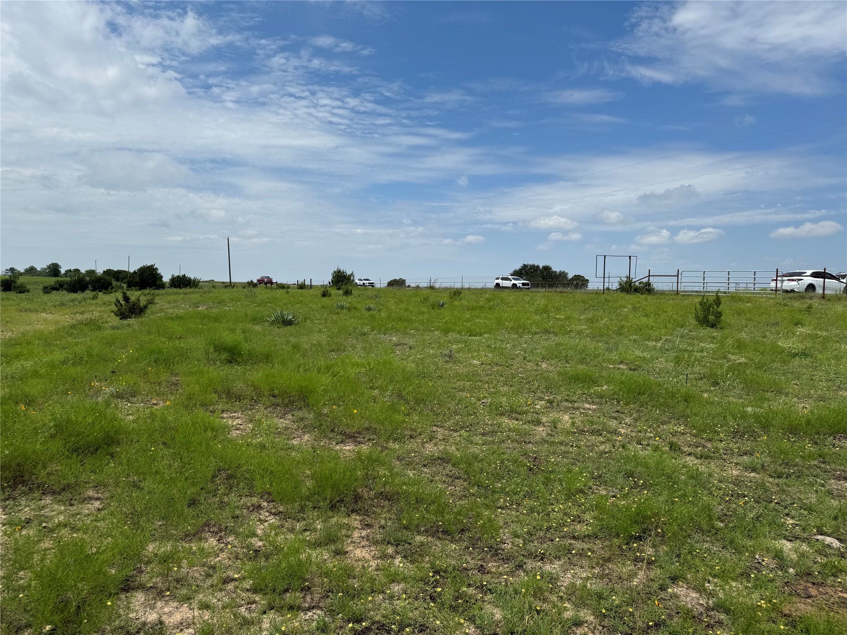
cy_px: 318
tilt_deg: -3.1
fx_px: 587
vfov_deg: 56.8
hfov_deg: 71.6
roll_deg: -1.4
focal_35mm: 24
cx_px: 424
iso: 80
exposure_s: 1/7092
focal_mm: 6.76
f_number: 1.78
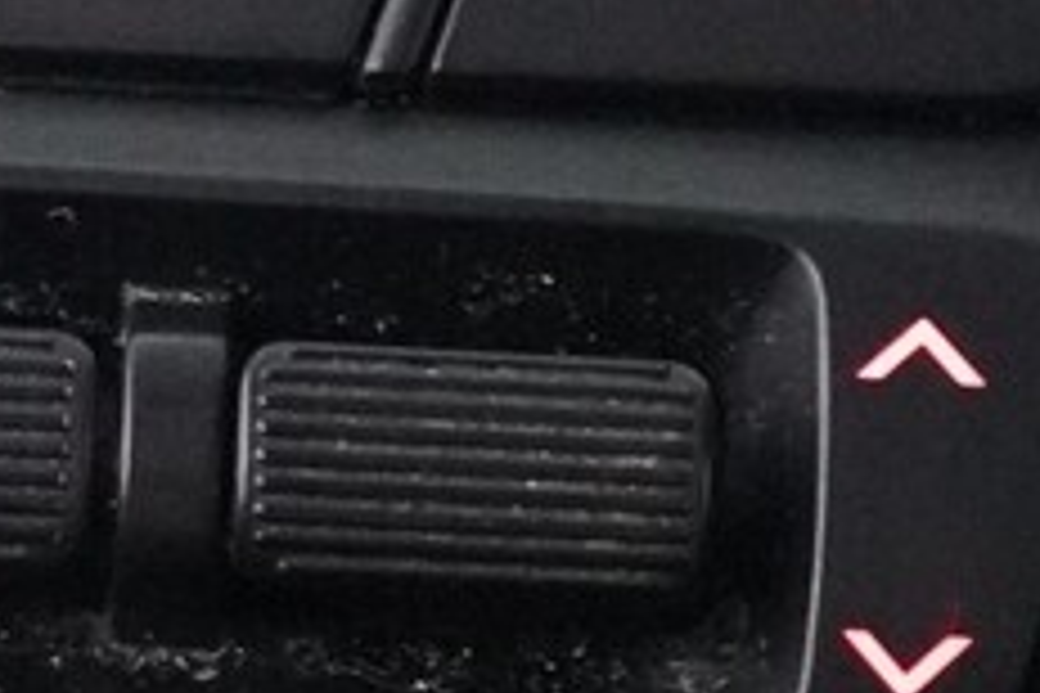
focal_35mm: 304
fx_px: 8796
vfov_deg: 4.5
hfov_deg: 6.8
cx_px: 558
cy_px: 477
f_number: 4.5
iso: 6400
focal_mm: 29
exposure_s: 1/25
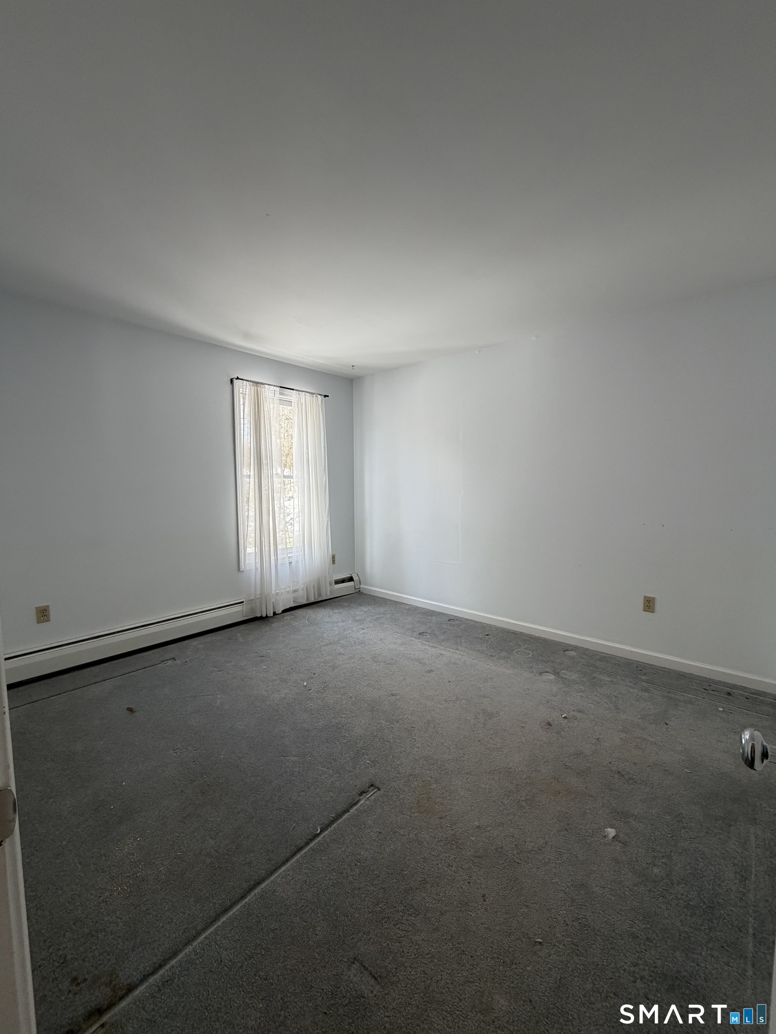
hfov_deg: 85.7
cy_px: 517
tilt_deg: -4.3
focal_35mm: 14
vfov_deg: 102.1
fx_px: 418
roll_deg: +0.2
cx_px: 388
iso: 100
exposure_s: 1/121
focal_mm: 2.22
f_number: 2.2
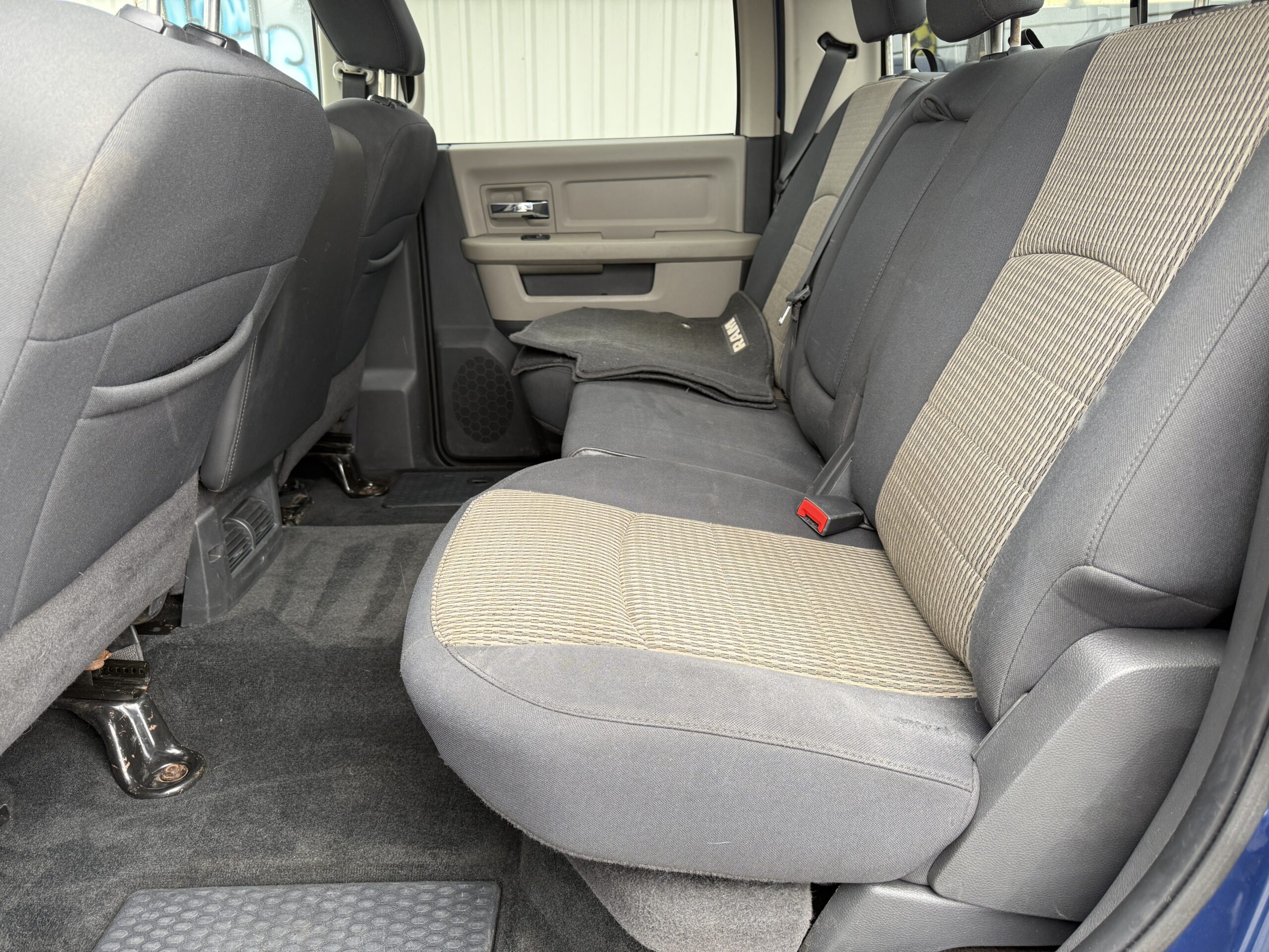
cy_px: 476
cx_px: 634
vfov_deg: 56.8
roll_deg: -0.2
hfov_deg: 71.6
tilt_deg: -18.9
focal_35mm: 24
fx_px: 880
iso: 100
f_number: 1.78
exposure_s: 1/121
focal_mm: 6.76
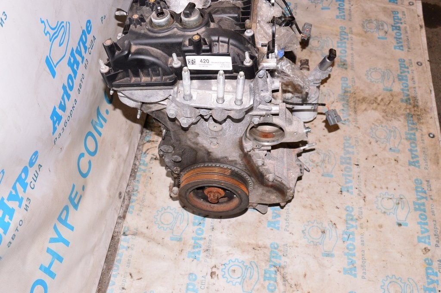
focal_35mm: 39
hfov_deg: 49.6
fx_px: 477
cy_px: 146
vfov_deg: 34.2
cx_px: 220
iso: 1600
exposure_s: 1/160
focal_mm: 26
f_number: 8
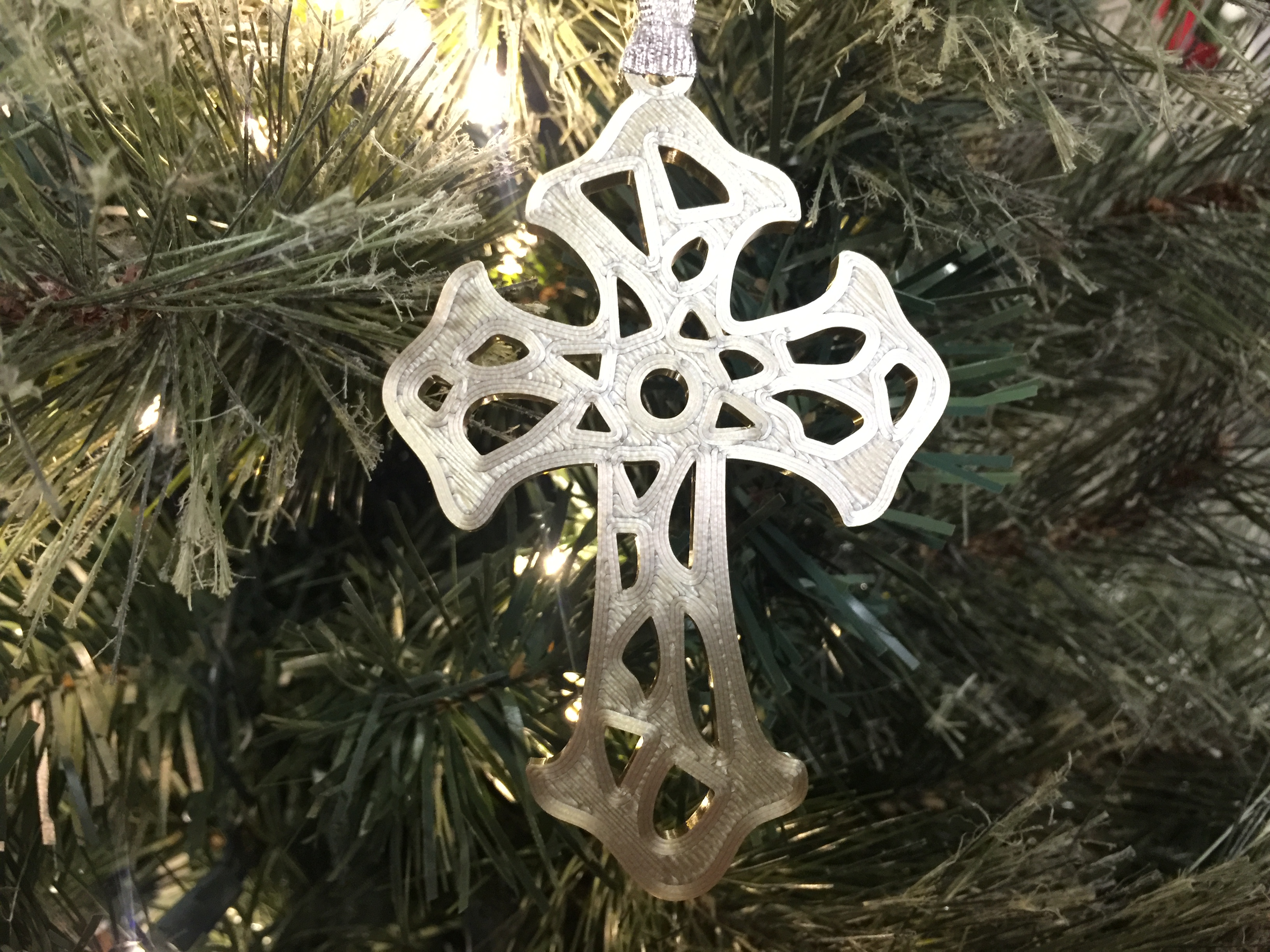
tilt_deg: +1.8
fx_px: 1064
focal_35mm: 29
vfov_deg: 48.2
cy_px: 476
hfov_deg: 61.7
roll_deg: -2.9
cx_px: 635
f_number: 2.2
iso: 160
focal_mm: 4.15
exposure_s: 1/8
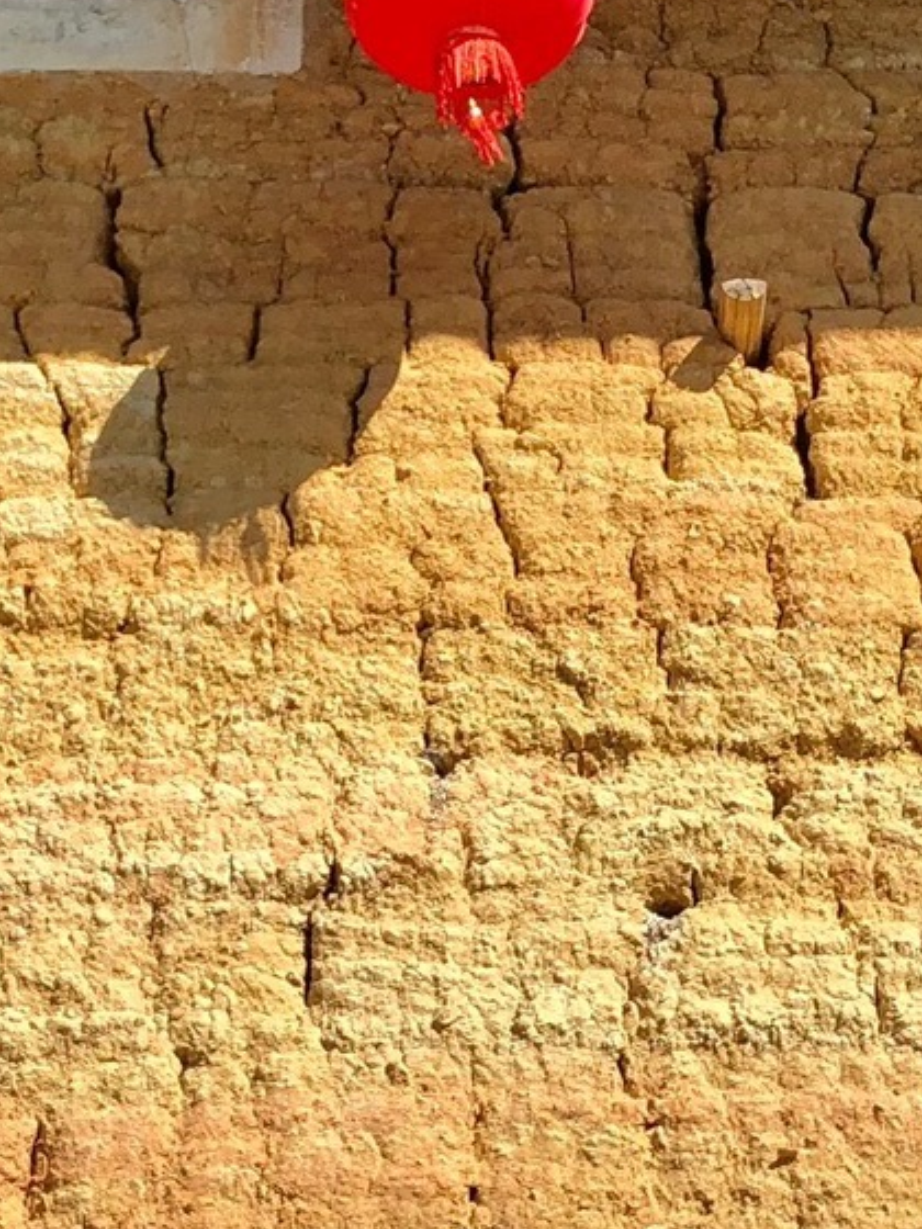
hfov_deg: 14.8
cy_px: 652
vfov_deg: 19.6
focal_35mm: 100
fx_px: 3551
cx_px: 549
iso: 20
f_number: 1.8
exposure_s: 1/2000
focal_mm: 4
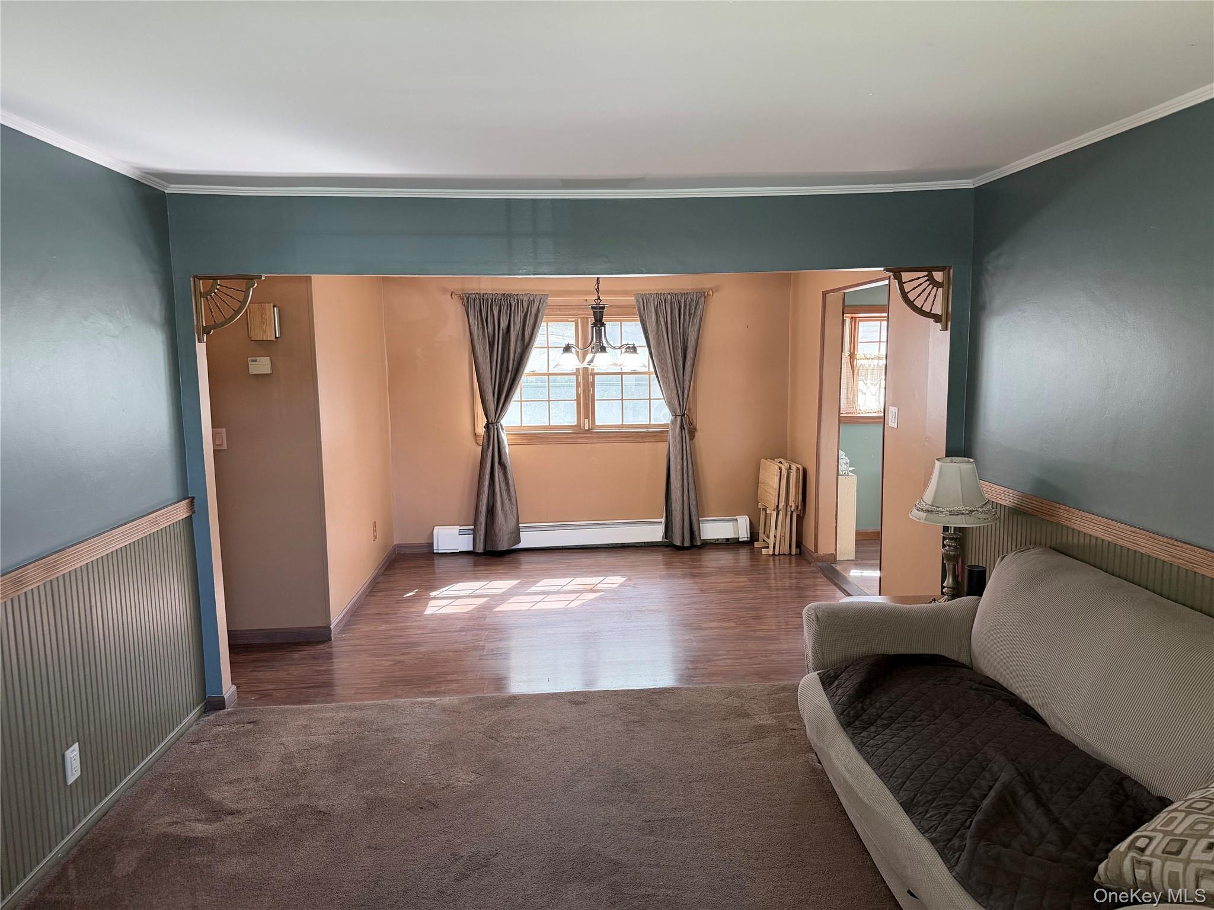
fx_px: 842
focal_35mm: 24
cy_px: 455
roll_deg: +1.6
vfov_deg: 56.8
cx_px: 607
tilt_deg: -6.5
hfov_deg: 71.6
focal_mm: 6.76
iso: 320
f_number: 1.78
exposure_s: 1/120
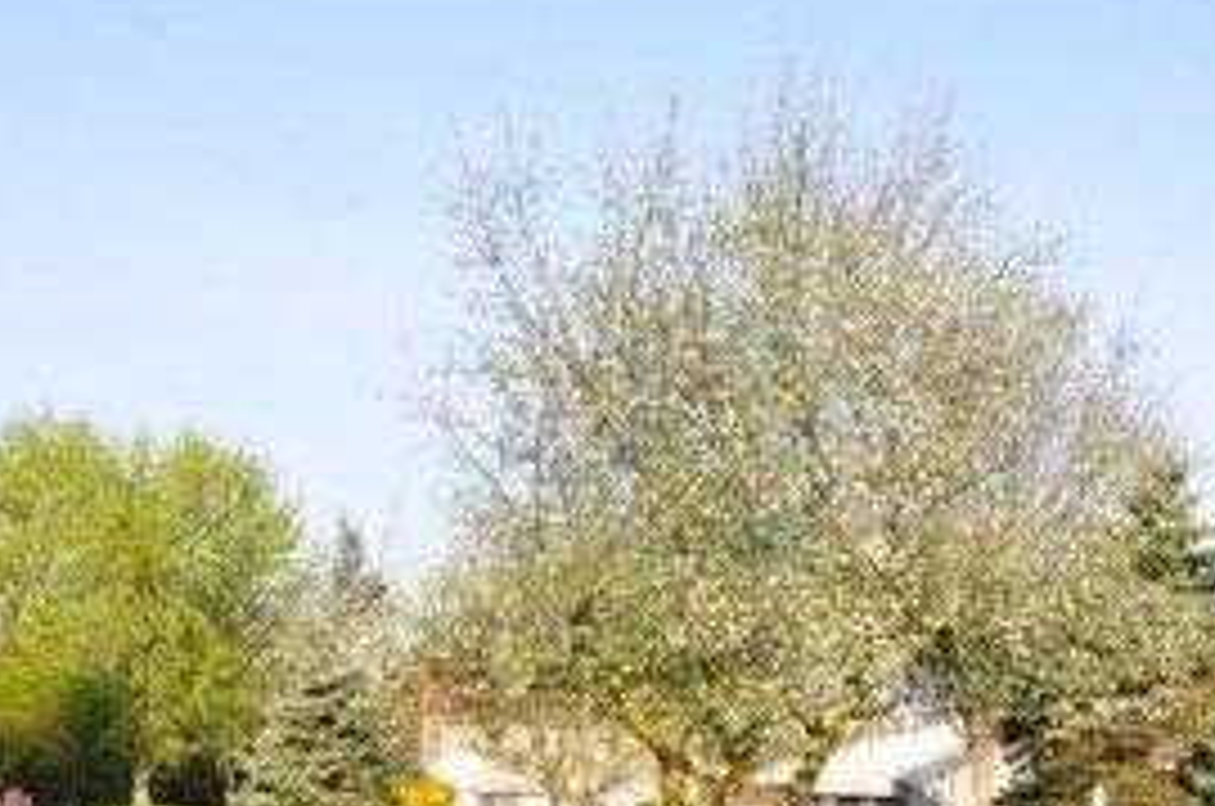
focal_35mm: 64
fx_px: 2156
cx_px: 922
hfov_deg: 30.9
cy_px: 543
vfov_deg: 21.1
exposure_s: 1/250
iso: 200
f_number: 8
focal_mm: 24
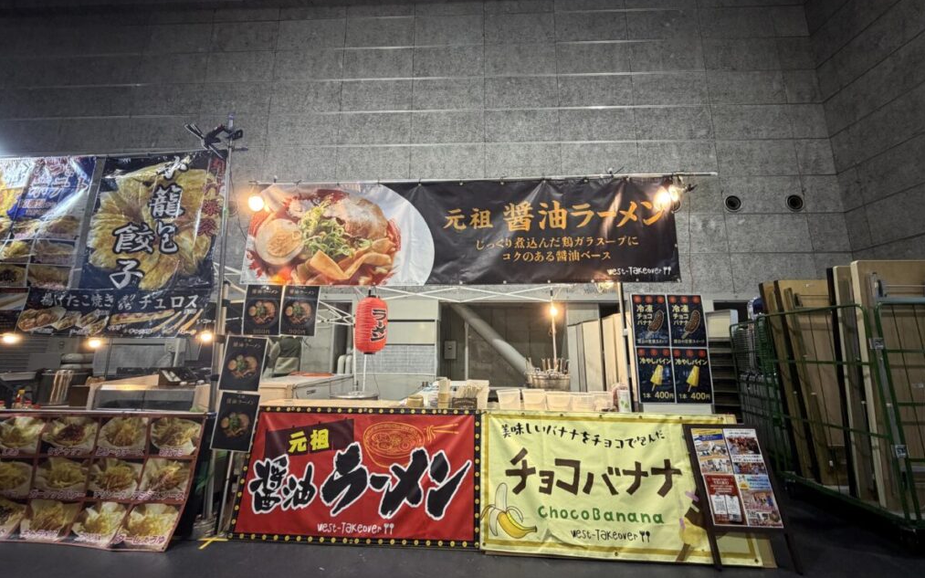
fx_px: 378
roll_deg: +1.3
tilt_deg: +8.8
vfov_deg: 74.8
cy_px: 280
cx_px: 467
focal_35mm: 15
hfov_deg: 101.5
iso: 320
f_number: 2.2
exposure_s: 1/60
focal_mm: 2.22
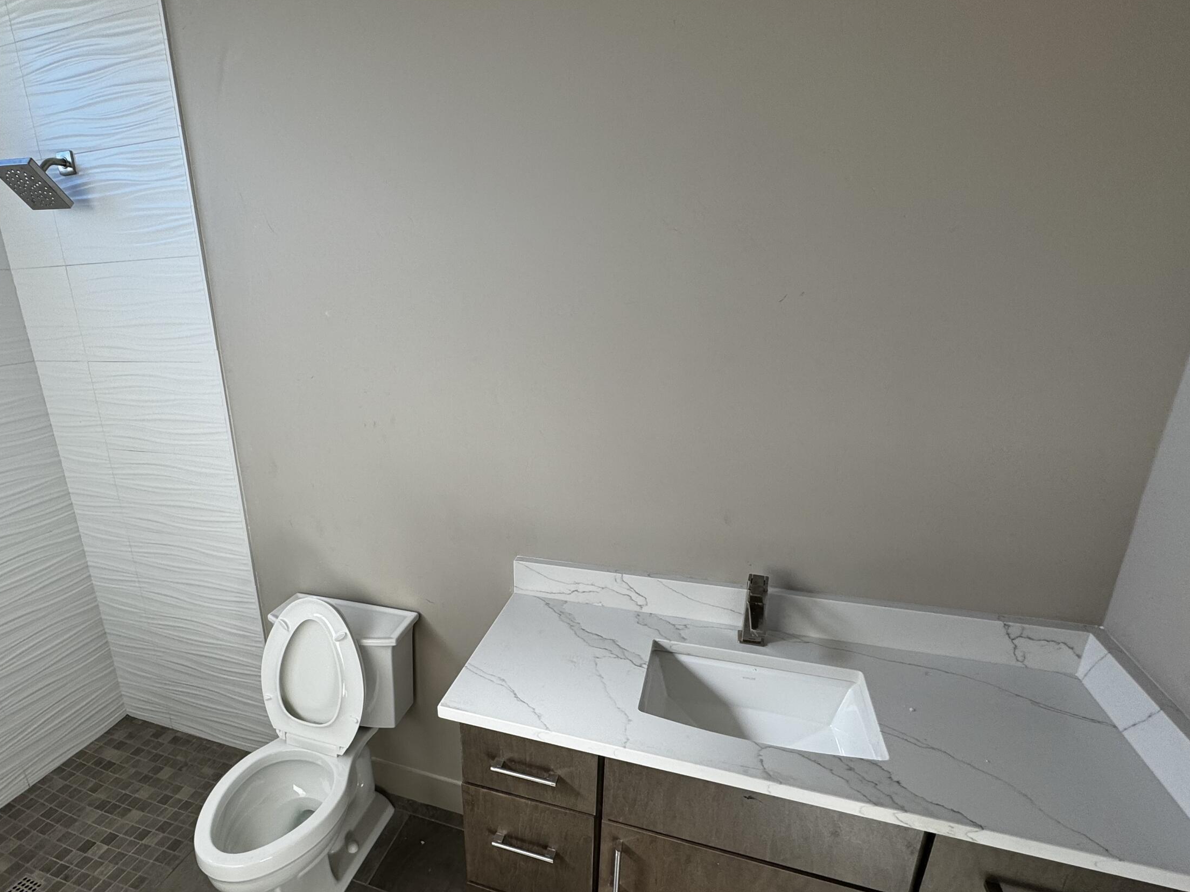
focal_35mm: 19
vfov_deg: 68.3
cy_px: 512
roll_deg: +2.2
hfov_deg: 83.1
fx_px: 653
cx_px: 447
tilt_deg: -20.6
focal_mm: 2.22
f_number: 2.2
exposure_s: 1/104
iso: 40
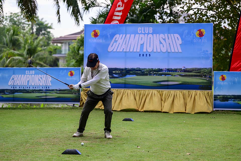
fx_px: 556
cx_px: 120
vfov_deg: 16.5
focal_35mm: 83
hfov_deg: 24.5
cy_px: 80
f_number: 2.8
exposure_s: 1/1600
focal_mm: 83
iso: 220
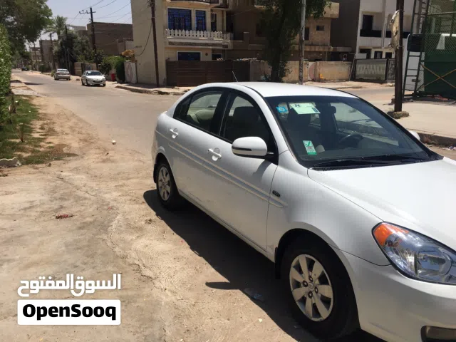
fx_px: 382
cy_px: 171
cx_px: 228
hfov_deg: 61.7
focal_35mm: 29
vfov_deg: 48.2
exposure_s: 1/3205
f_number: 2.2
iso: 25
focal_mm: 4.15
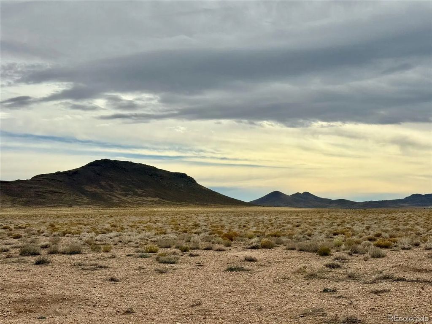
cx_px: 216
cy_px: 162
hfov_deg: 39.7
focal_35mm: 48
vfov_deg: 30.3
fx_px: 599
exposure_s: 1/15385
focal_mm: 6.76
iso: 80
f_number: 1.78
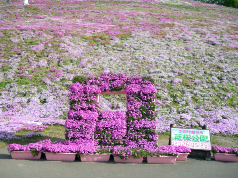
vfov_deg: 42.9
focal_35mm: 33
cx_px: 119
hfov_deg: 55.4
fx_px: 227
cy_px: 89
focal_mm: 5.5
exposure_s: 1/640
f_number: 2.8
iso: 100
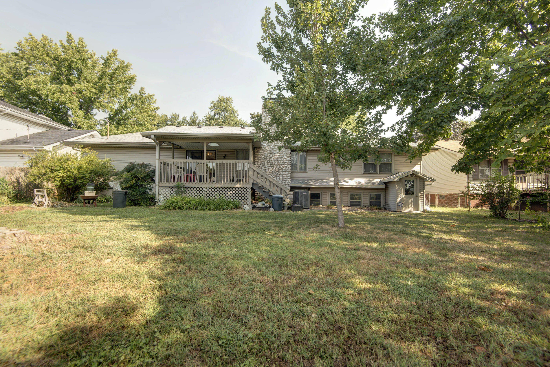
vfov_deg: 73.7
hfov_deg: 96.7
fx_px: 244
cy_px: 184
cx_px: 275
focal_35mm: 16
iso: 100
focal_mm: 16
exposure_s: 1/45
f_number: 6.7
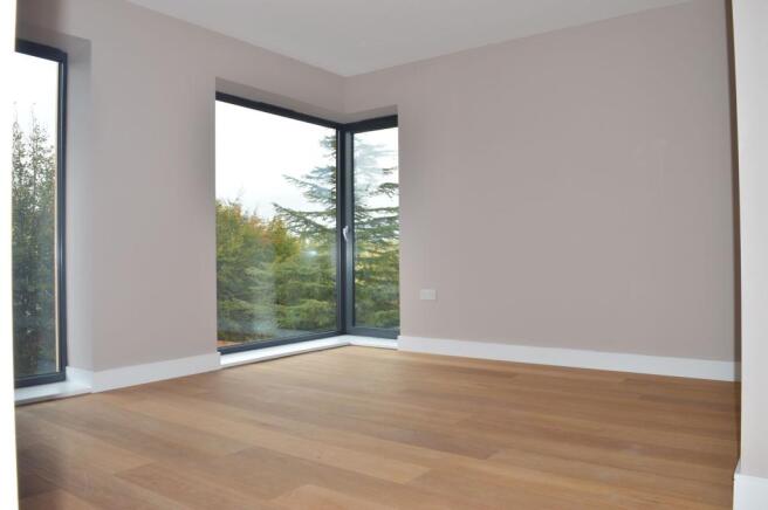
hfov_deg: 67.4
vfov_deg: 47.8
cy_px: 255
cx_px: 384
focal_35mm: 27
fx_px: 575
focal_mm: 18
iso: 400
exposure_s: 1/200
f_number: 10
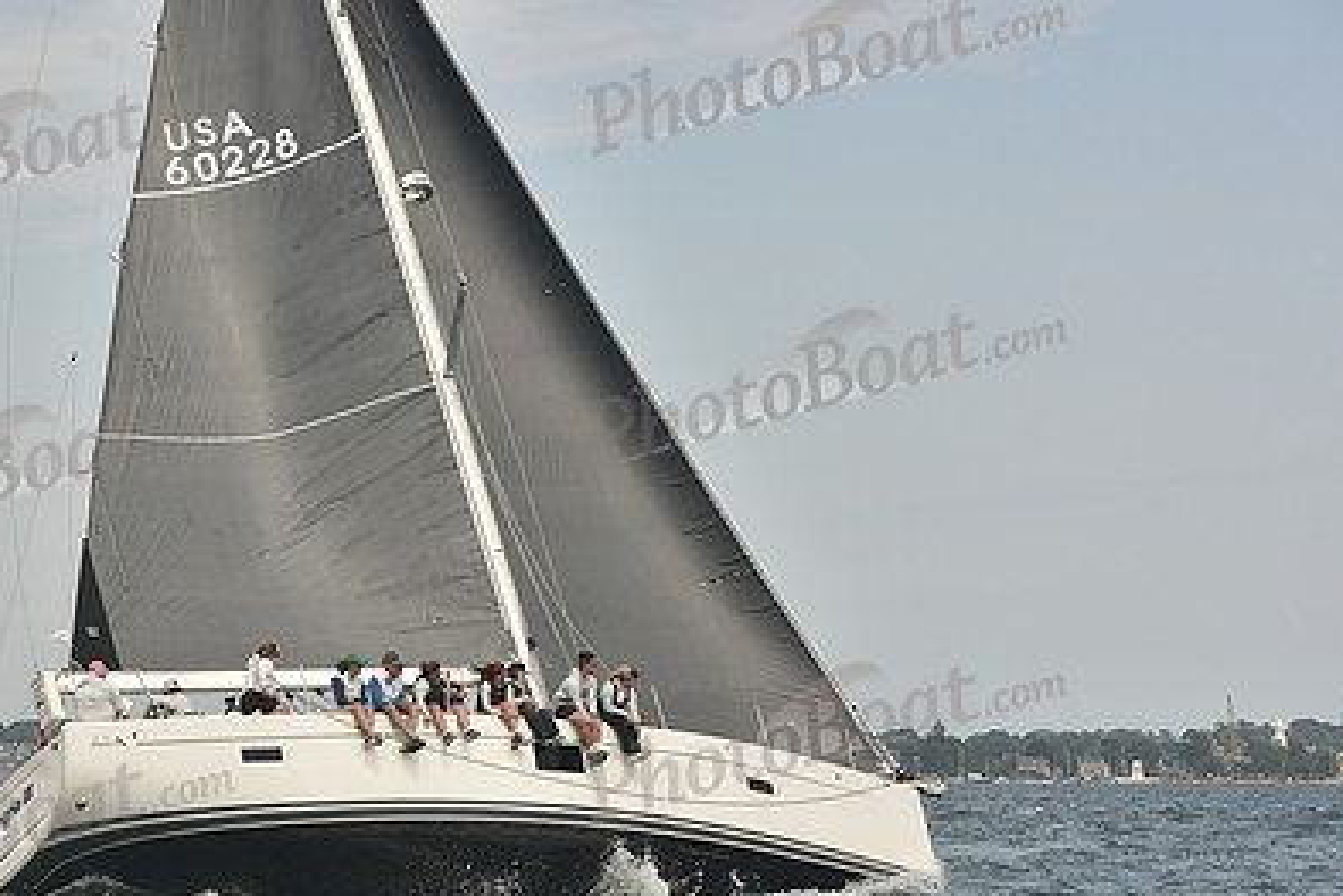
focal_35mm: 103
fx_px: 3844
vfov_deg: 13.3
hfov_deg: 19.7
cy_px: 605
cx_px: 412
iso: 250
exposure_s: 1/640
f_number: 6.3
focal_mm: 70
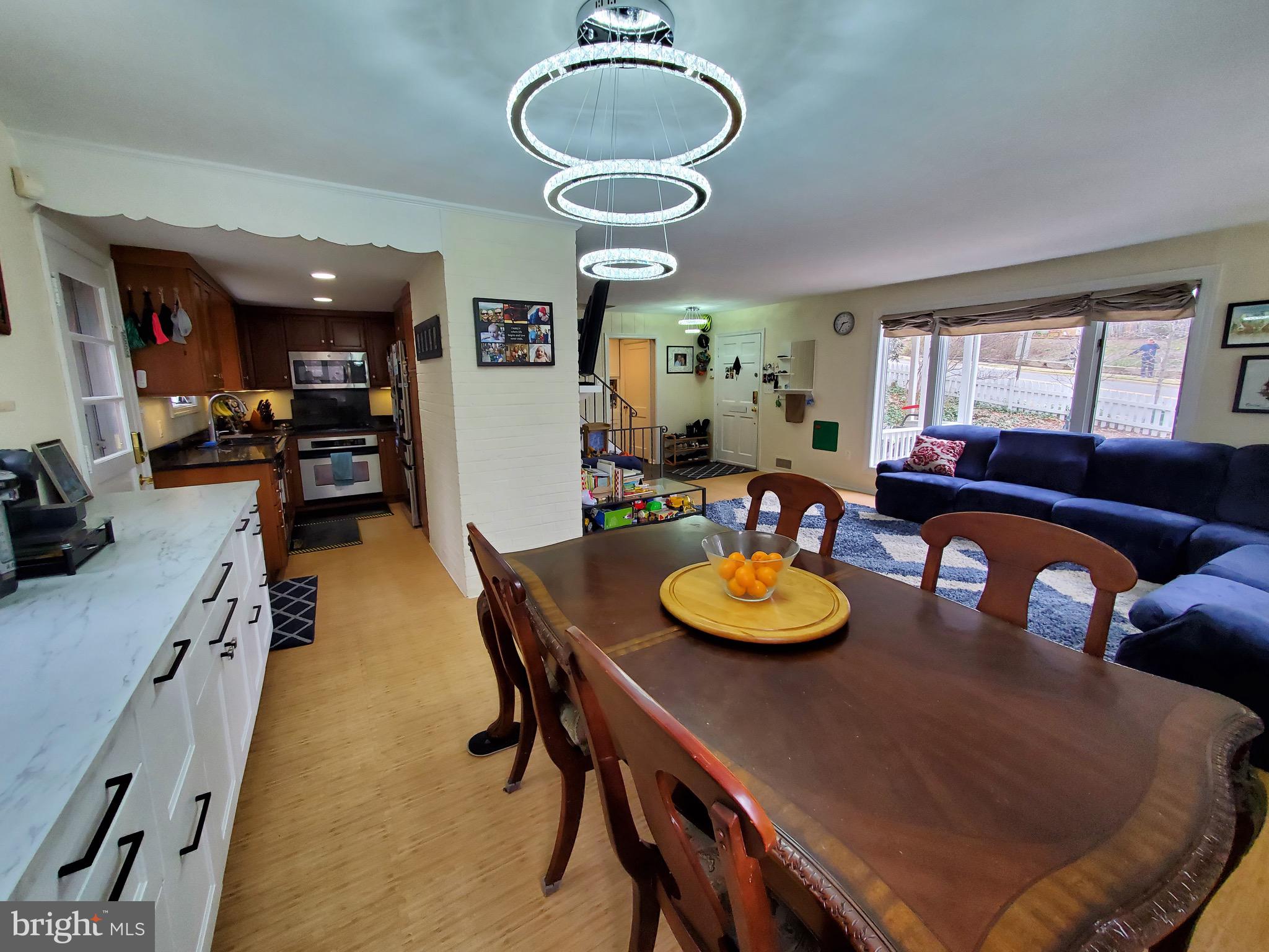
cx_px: 634
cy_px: 476
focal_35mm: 13
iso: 160
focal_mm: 1.8
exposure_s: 1/53
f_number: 2.2
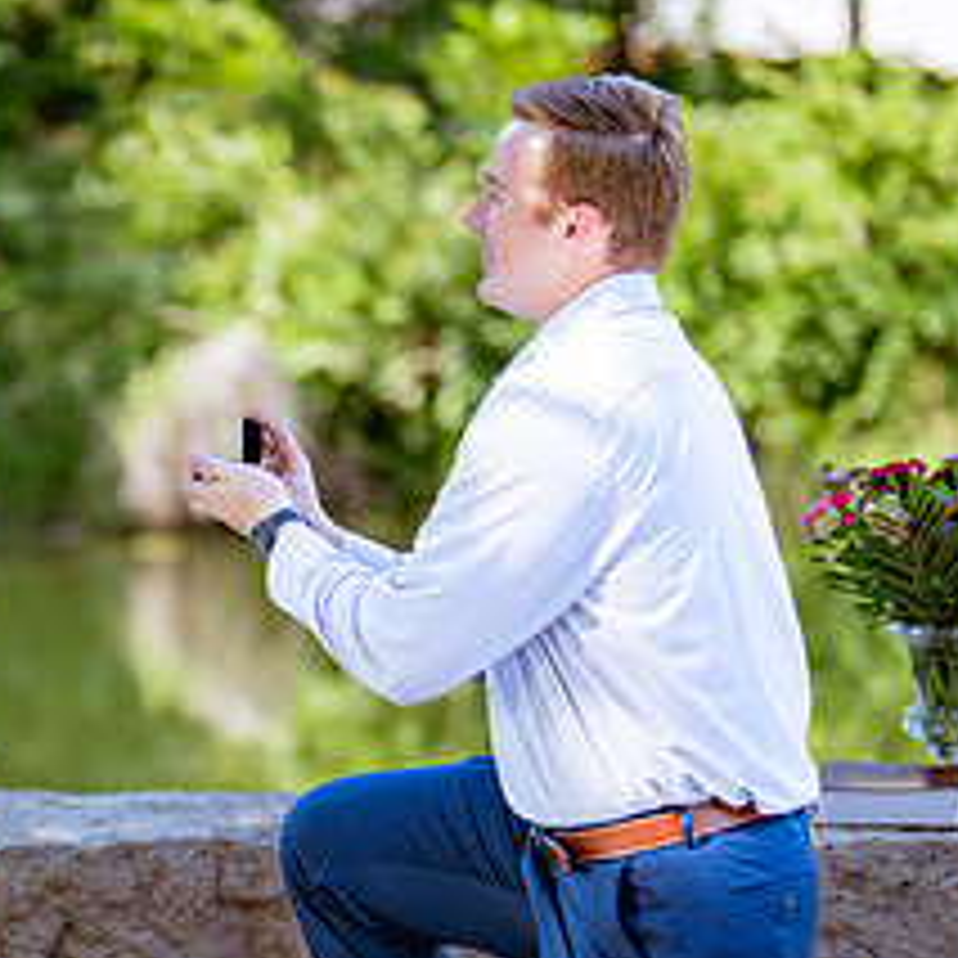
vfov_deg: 12.2
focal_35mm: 143
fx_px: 4477
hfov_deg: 12.0
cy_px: 694
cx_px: -74
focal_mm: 50
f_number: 1.2
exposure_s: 1/2000
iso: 100
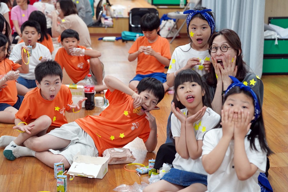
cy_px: 96
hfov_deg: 28.8
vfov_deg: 19.5
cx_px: 144
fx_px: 560
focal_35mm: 70
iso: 2500
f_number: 4
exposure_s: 1/160
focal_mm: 70
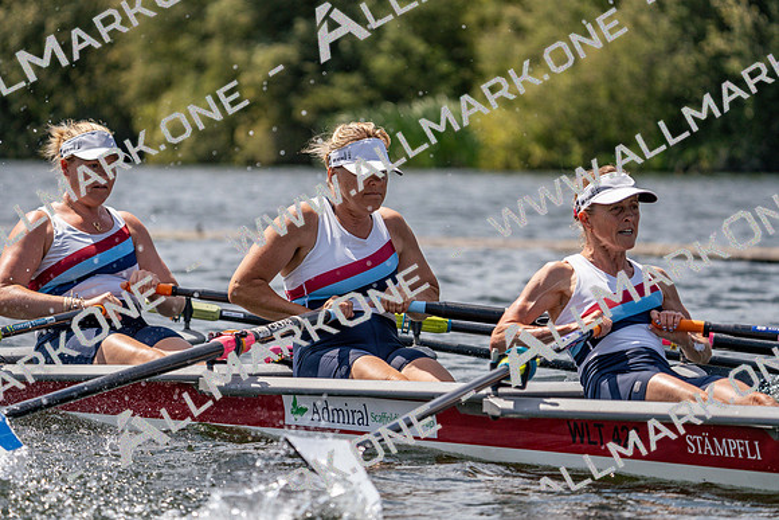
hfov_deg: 8.2
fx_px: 5454
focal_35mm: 252
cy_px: 260
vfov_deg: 5.5
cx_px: 390
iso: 250
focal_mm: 252
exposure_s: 1/2000
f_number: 5.6
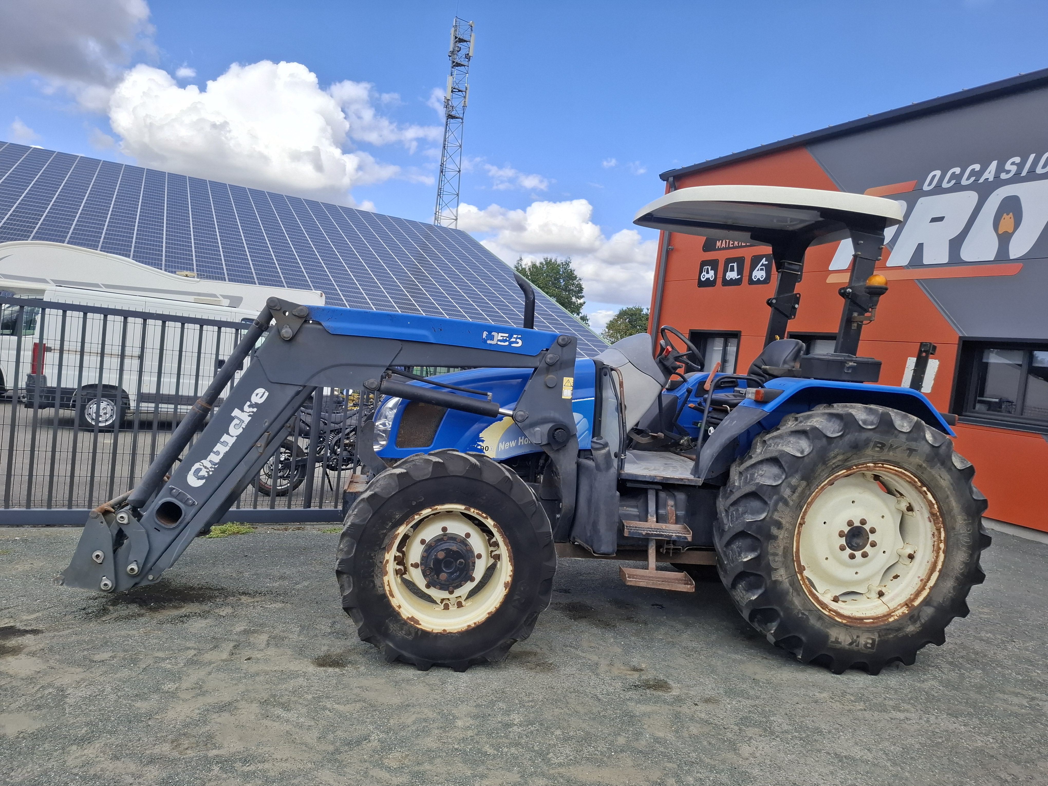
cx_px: 524
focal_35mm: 23
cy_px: 393
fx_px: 696
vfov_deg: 58.9
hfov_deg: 73.9
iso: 50
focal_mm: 5.54
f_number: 1.8
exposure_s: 1/1898
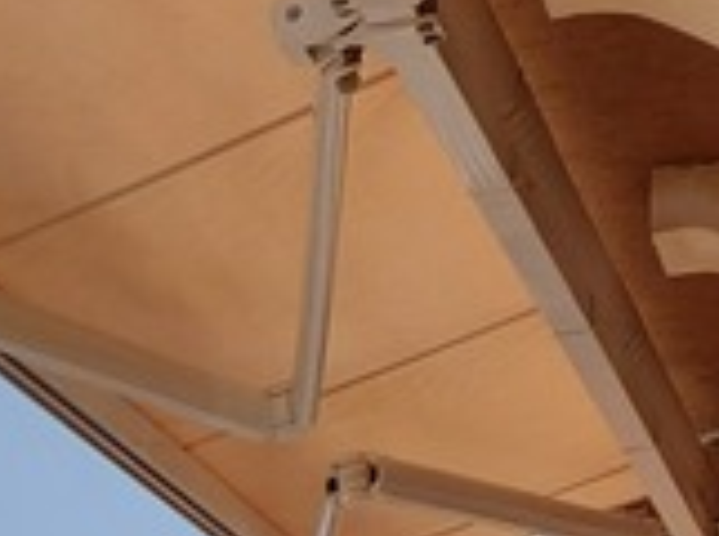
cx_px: -1063
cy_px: 1617
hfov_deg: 10.8
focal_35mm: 153
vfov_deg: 8.2
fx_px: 3171
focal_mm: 5.23
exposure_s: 1/1601
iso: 32
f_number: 1.8
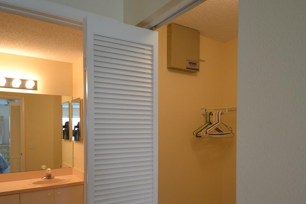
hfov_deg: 65.2
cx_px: 174
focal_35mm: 28
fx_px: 238
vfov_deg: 45.8
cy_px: 132
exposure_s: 1/60
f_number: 4
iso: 1000
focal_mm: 14
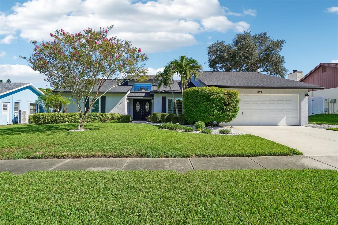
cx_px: 169
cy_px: 112
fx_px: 183
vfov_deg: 63.2
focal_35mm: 20
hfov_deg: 85.4
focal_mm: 13
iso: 100
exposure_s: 1/200
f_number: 8
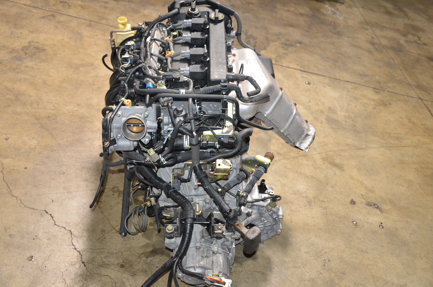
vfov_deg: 36.7
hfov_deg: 53.2
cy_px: 144
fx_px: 432
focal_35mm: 36
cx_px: 216
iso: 800
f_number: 3.8
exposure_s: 1/60
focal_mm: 24
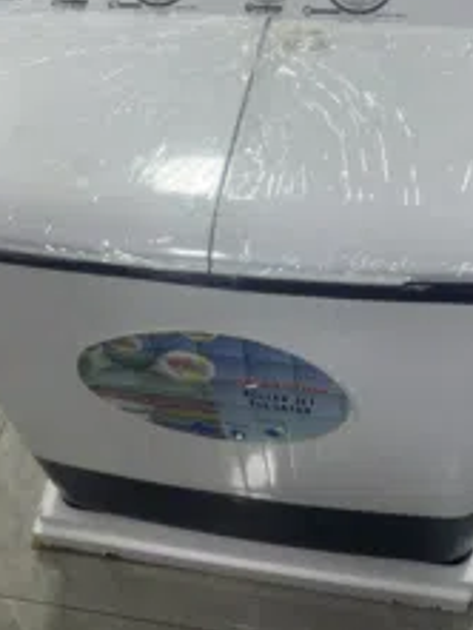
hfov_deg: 30.9
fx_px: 855
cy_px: 296
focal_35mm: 47
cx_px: 254
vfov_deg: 40.4
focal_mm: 5.7
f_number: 1.5
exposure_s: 1/100
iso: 40
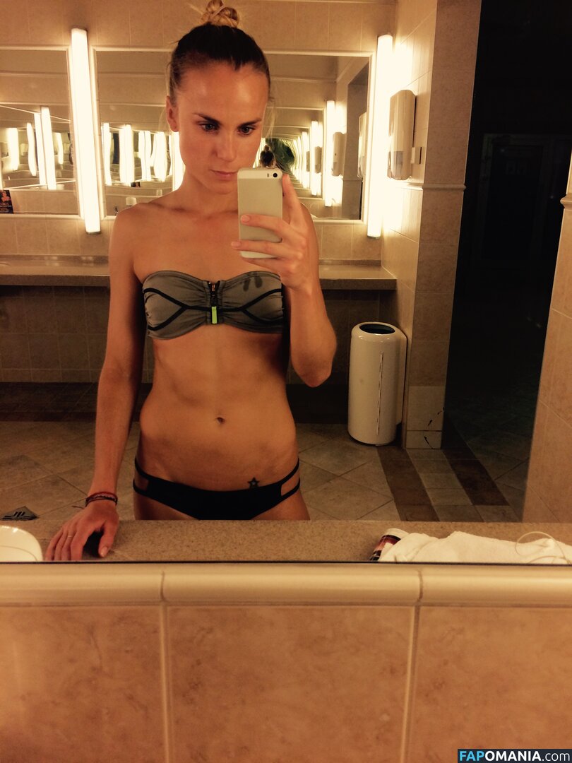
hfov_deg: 48.2
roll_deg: -0.2
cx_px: 286
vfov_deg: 61.7
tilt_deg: -17.2
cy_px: 382
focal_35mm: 29
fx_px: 639
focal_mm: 4.15
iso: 50
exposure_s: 1/30
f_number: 2.2
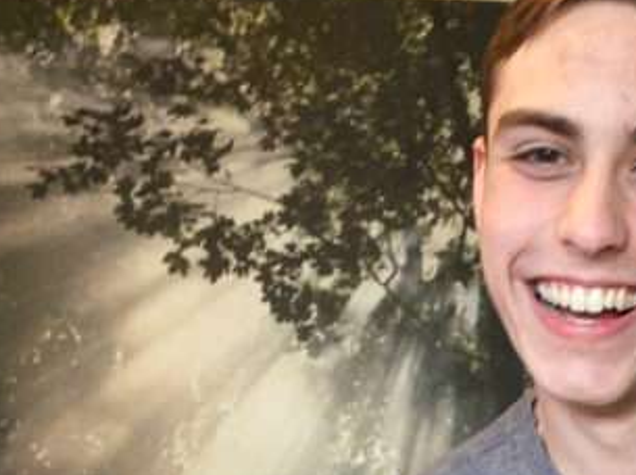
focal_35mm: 58
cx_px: 567
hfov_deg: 31.8
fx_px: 1064
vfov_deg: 24.1
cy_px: 469
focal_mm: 2.71
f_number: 2.2
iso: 250
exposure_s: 1/40
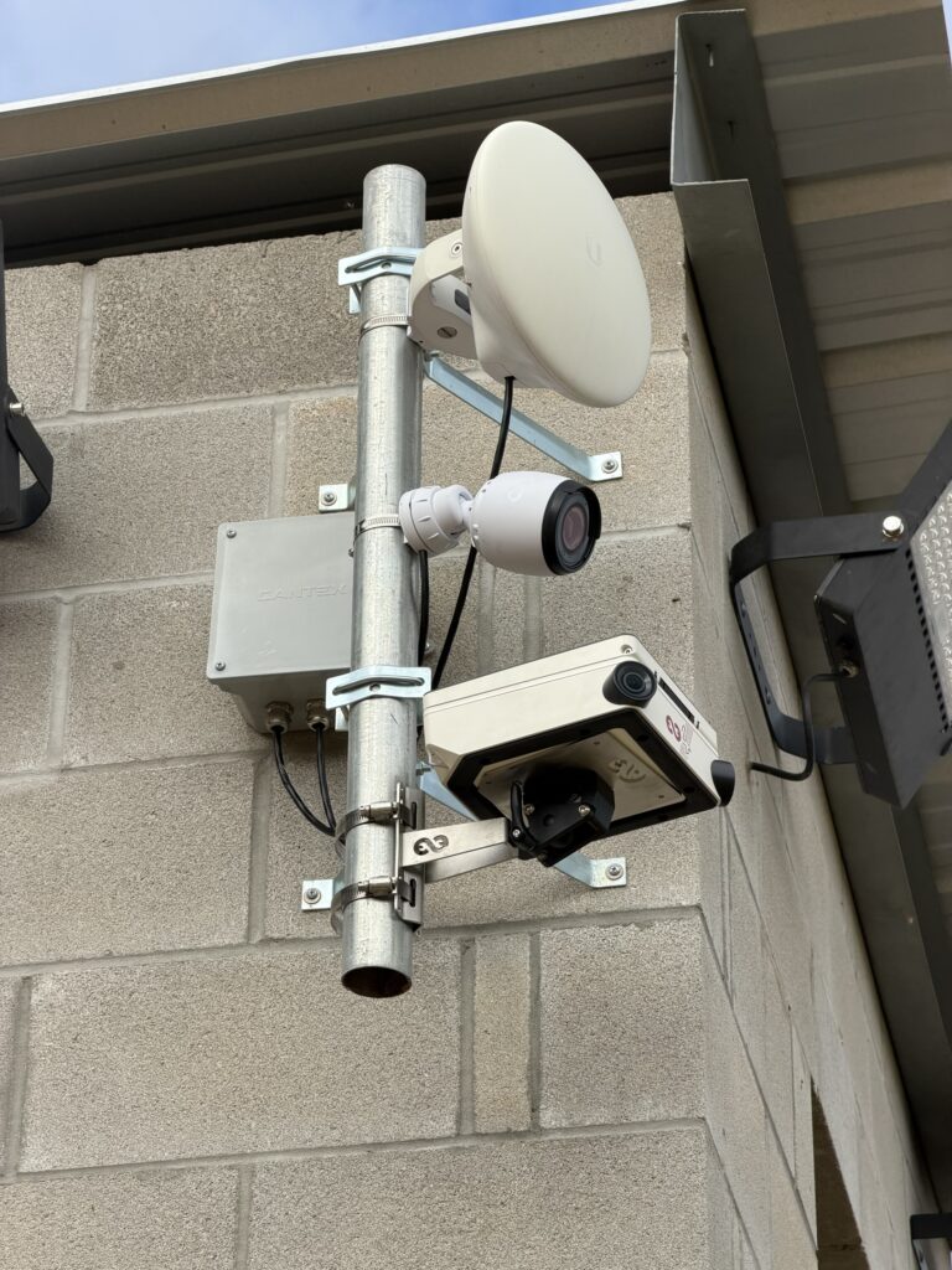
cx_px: 476
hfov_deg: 14.8
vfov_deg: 19.6
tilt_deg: +30.0
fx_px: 3667
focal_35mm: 100
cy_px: 635
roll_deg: +1.3
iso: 32
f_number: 2.8
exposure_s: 1/631
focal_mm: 16.89
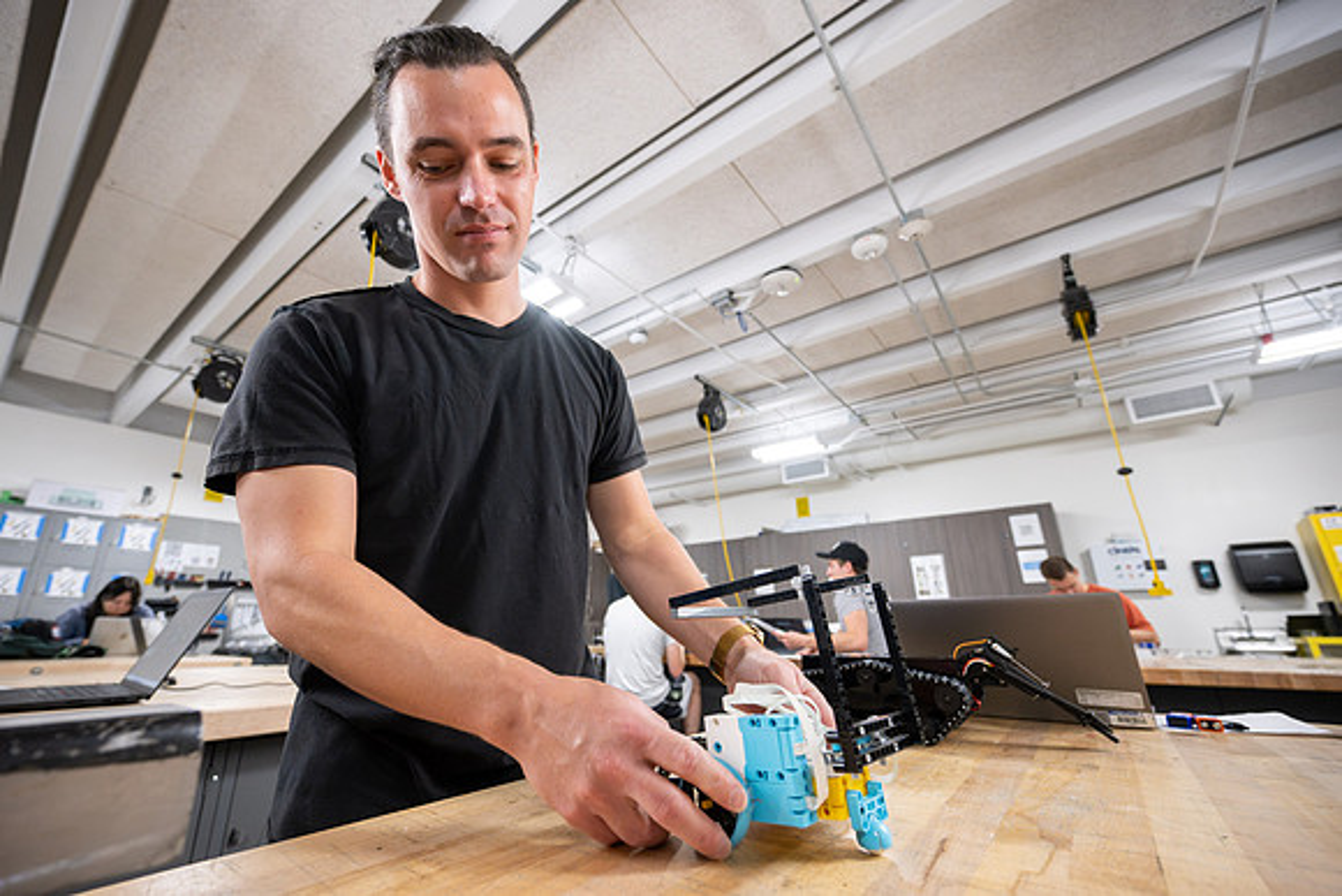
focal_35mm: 15
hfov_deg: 100.5
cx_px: 626
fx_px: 557
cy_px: 453
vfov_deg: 77.6
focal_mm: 14
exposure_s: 1/250
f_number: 4
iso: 2500
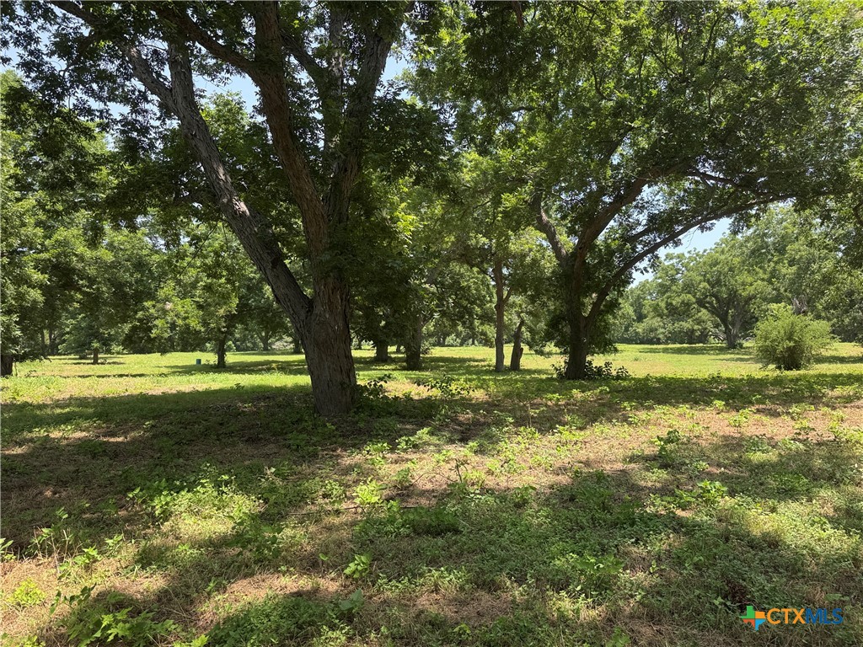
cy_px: 324
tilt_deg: +3.9
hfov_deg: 71.6
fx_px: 598
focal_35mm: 24
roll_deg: -2.1
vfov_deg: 56.8
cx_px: 432
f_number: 1.78
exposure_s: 1/864
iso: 80
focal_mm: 6.76
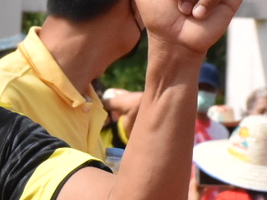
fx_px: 4248
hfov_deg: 3.6
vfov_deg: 2.7
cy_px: 188
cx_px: -165
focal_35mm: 551
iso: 2000
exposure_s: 1/3200
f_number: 14
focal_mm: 80
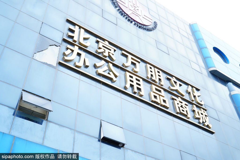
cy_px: 80
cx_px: 120
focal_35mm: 40
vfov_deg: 33.4
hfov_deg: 48.5
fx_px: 267
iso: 640
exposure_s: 1/800
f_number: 5.6
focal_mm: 40
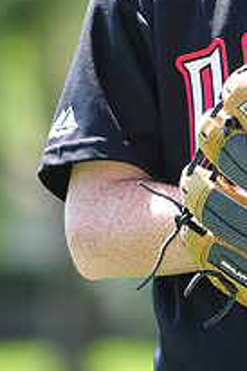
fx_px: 5793
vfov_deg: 3.7
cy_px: -124
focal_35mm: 562
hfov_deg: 2.4
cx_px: 312
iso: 200
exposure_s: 1/320
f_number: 4.5
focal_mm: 200
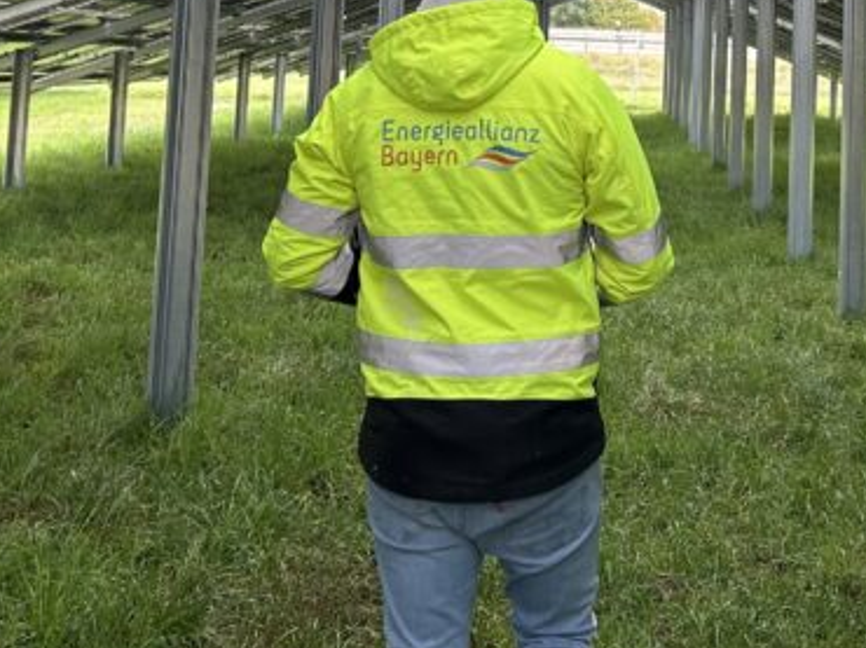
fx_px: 1800
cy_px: -185
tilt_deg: +7.0
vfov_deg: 19.0
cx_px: 637
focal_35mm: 72
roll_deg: -1.7
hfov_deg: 26.7
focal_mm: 5.7
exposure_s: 1/121
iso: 50
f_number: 1.5
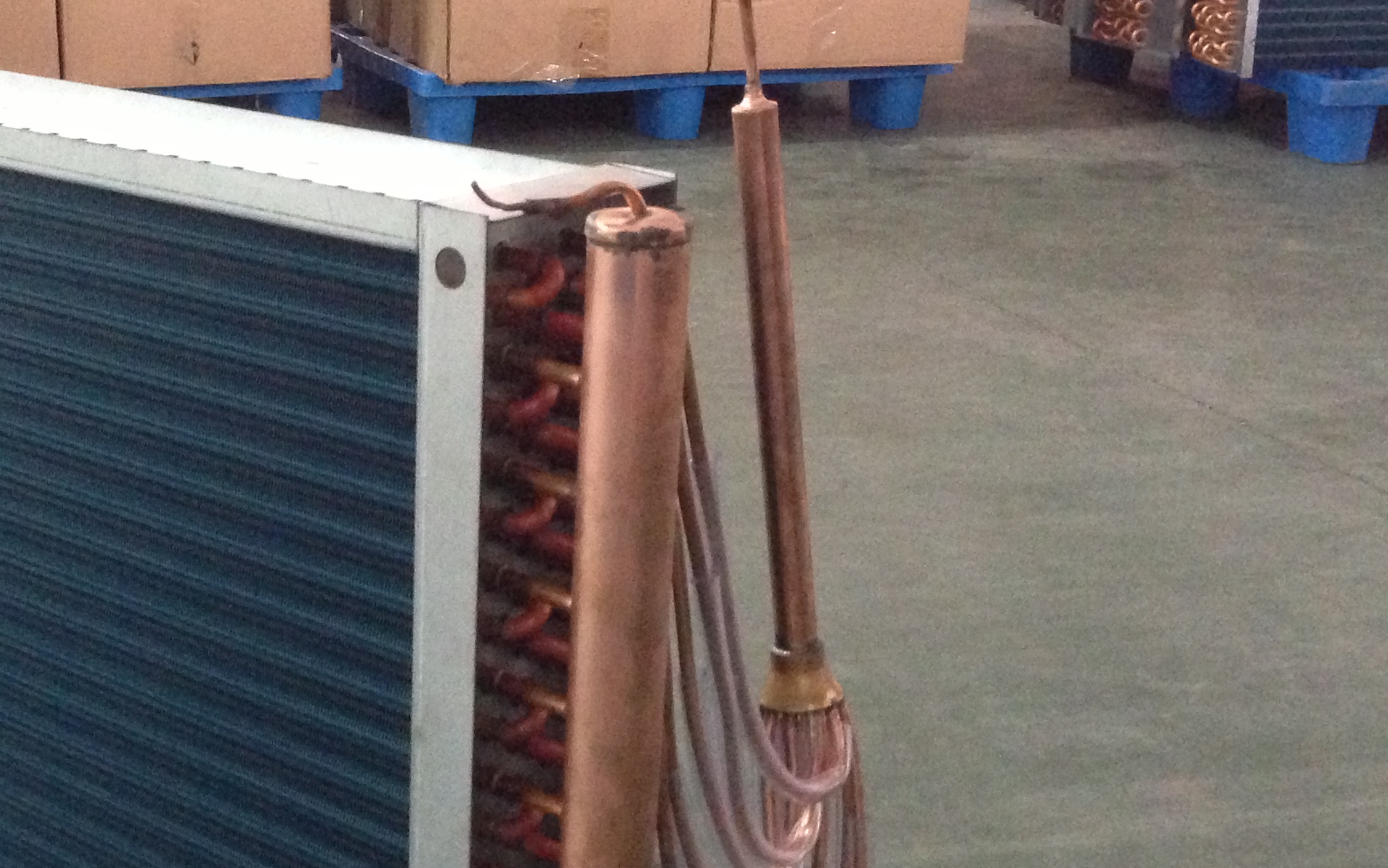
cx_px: 225
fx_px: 2496
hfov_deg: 30.1
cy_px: 621
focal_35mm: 66
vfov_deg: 19.6
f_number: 2.4
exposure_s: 1/15
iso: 640
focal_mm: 4.13
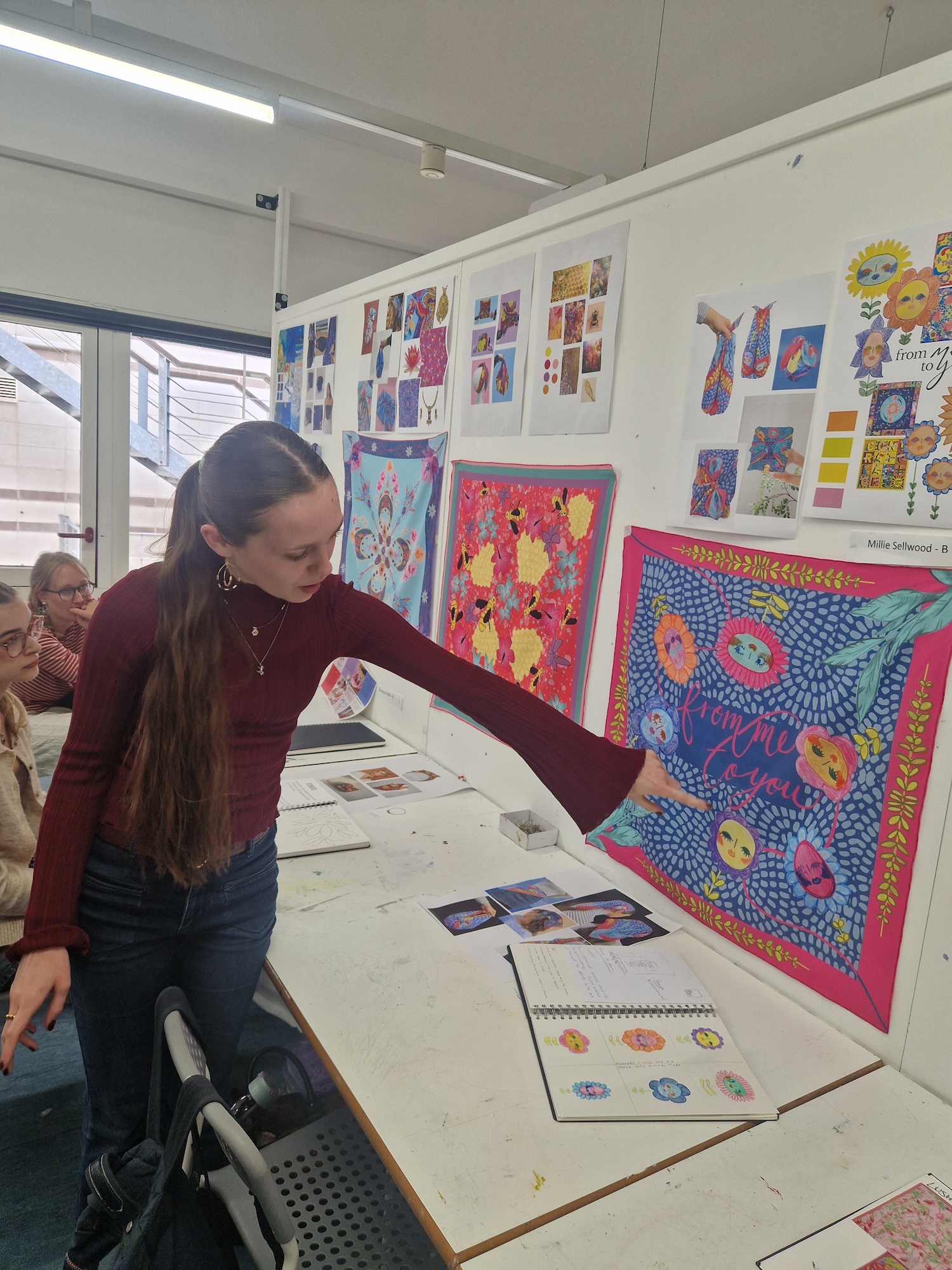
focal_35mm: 23
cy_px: 635
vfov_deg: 73.9
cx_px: 476
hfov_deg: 58.9
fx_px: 843
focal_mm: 5.4
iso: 50
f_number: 1.8
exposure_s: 1/100
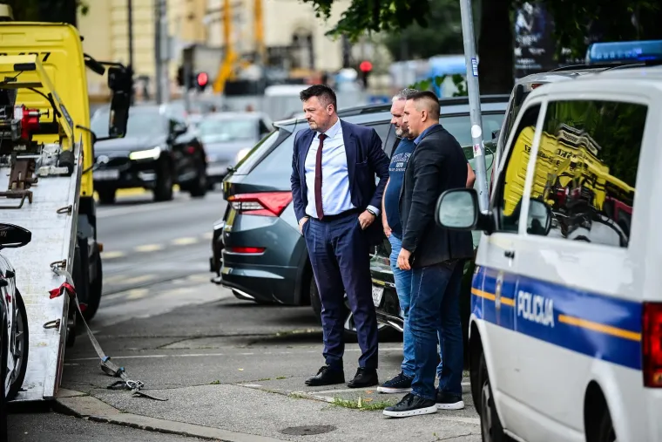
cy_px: 221
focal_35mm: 200
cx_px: 331
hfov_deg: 10.3
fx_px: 3678
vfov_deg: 6.9
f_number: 2.8
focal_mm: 200
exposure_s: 1/3200
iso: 640
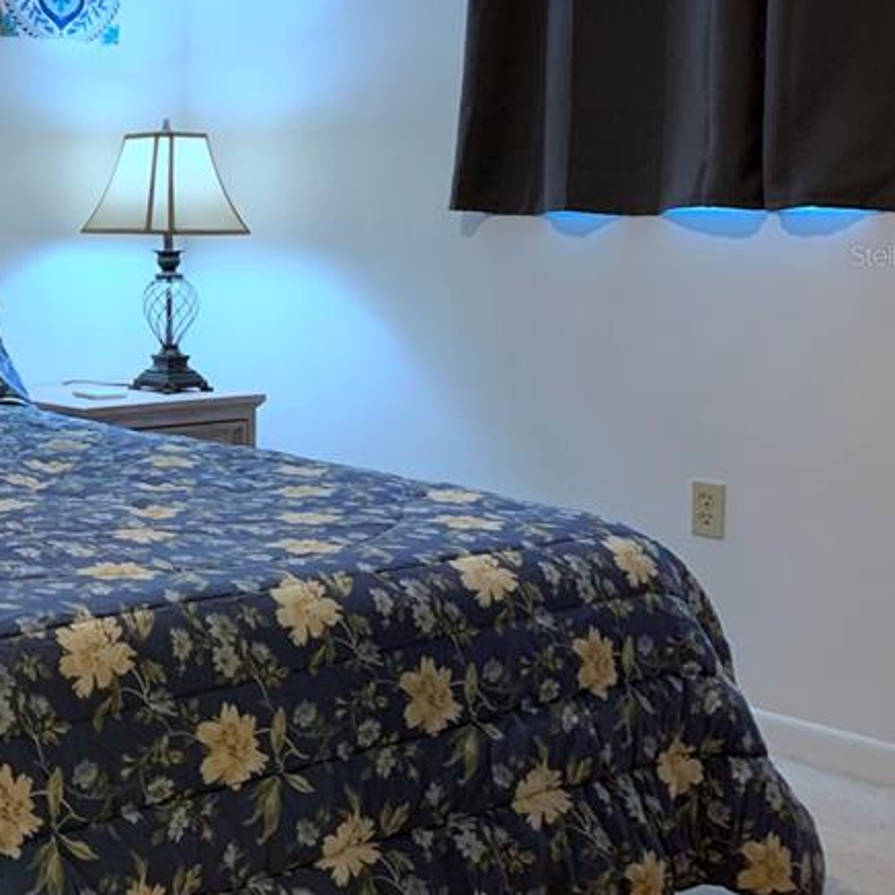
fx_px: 1580
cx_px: -76
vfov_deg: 31.2
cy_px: 255
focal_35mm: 54
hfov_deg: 28.8
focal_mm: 4.2
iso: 320
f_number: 1.8
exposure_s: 1/60
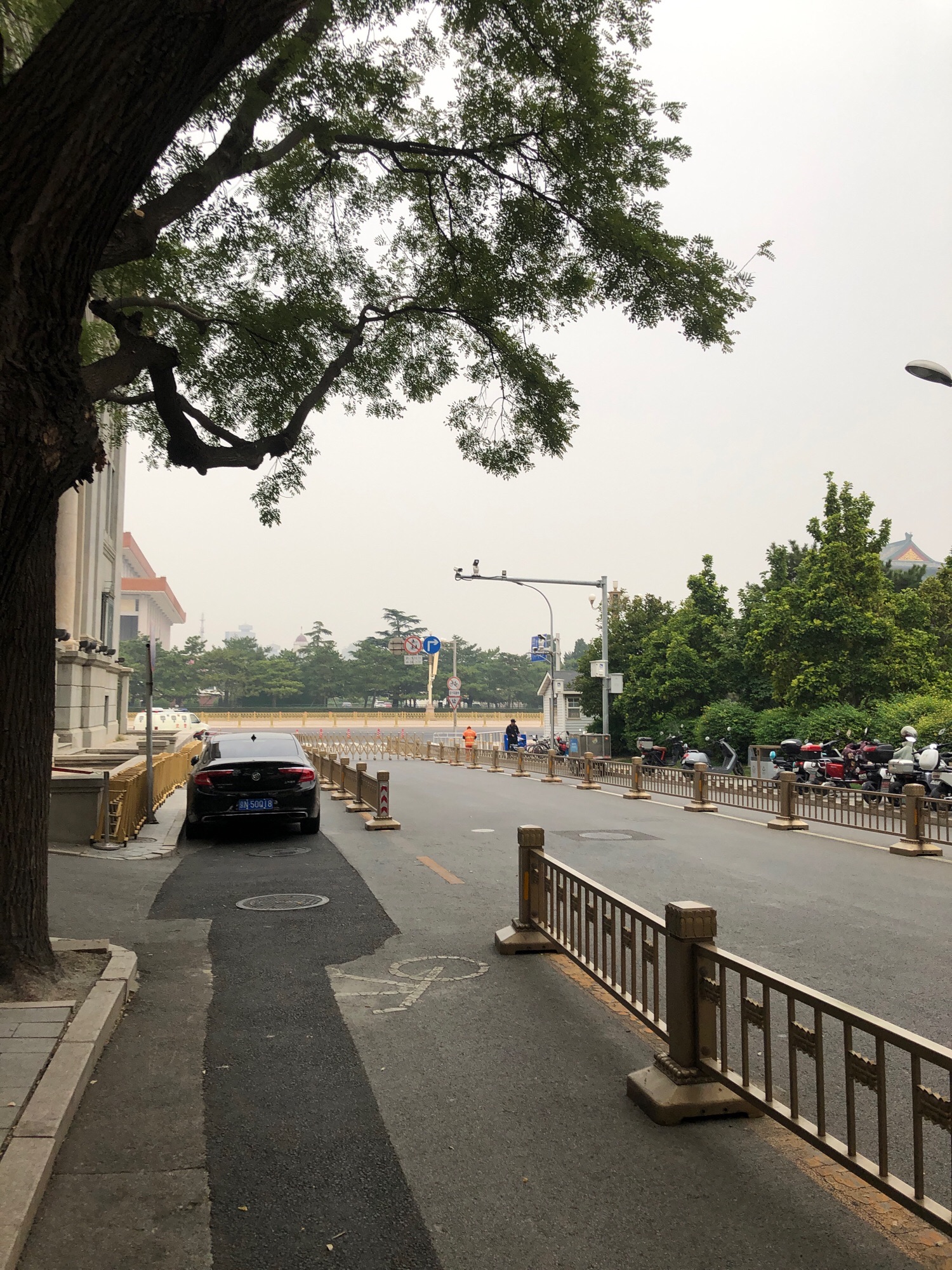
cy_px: 635
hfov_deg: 49.7
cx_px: 476
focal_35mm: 28
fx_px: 1027
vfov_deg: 63.4
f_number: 1.8
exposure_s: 1/120
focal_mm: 4
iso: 32
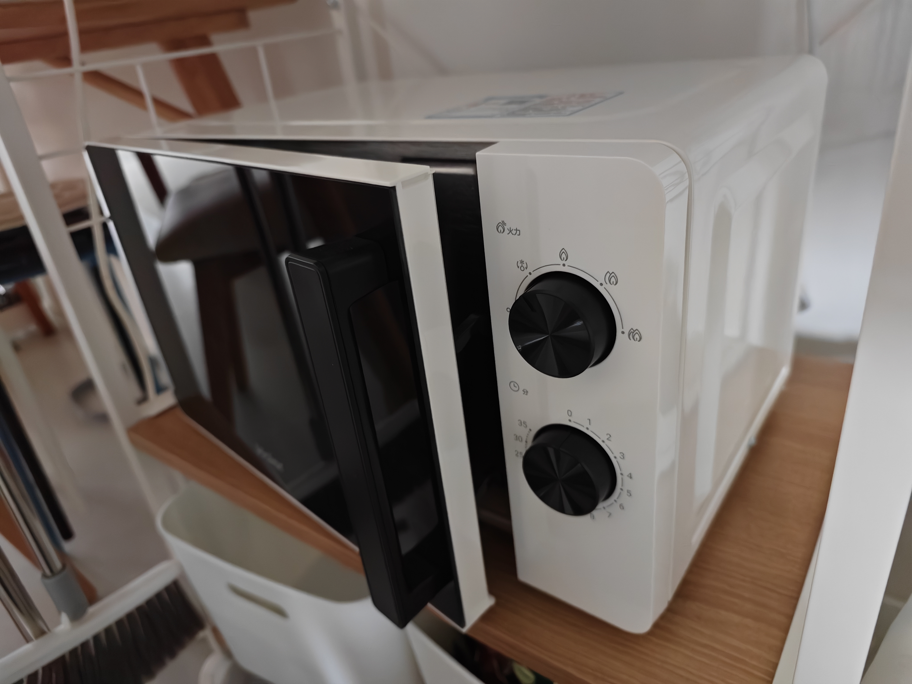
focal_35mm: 23
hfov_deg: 73.9
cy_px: 342
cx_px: 456
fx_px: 606
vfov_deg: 58.9
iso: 9906
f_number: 1.68
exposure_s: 1/123
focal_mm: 6.45
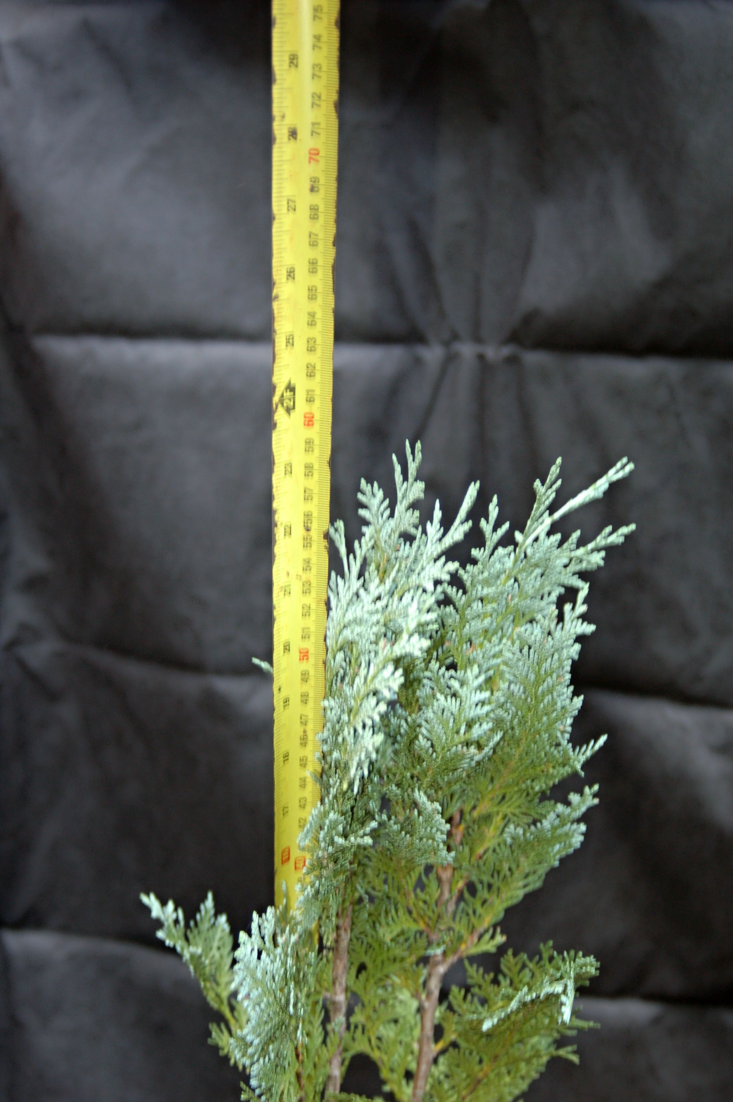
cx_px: 366
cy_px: 551
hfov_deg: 25.7
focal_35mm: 52
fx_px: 1606
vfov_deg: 37.9
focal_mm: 35
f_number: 3.8
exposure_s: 1/80
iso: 400
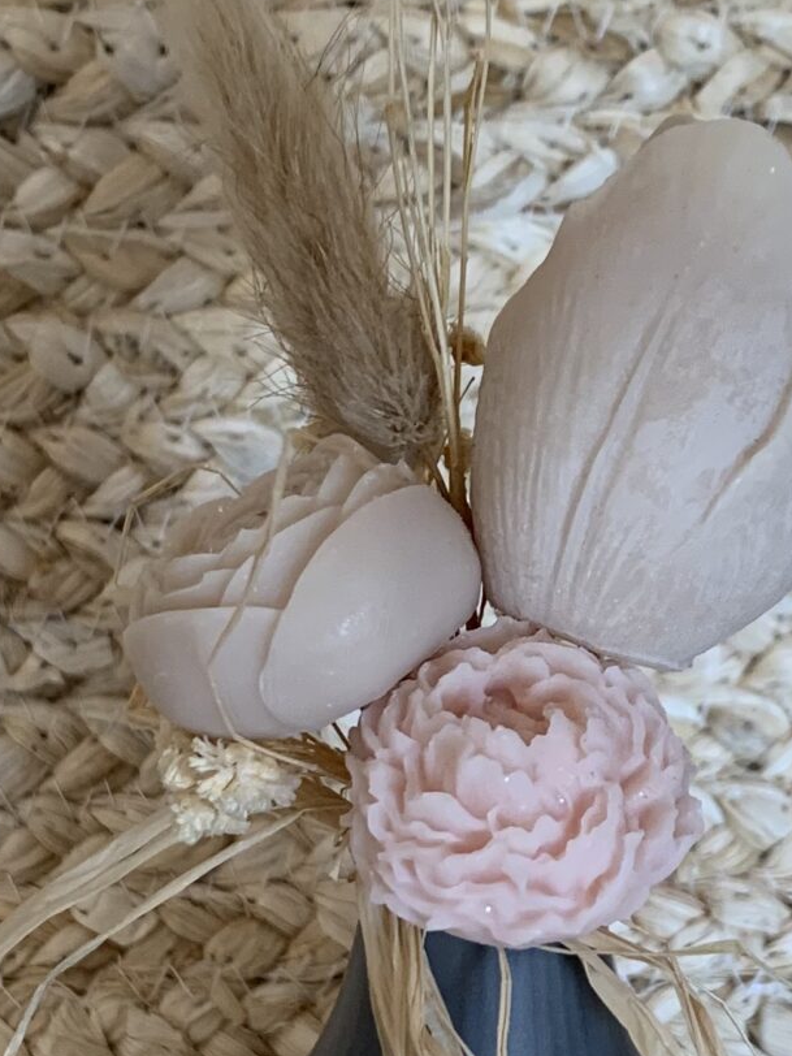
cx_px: 482
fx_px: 2502
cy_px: 945
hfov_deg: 18.0
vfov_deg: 23.2
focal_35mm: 82
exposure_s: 1/88
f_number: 1.8
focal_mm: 4.25
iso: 100
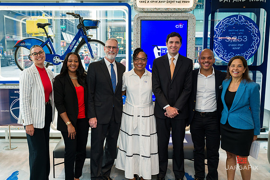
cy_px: 88
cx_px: 123
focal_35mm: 37
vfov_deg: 36.3
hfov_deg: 52.4
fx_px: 274
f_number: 3.5
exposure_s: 1/200
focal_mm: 33.5
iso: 400
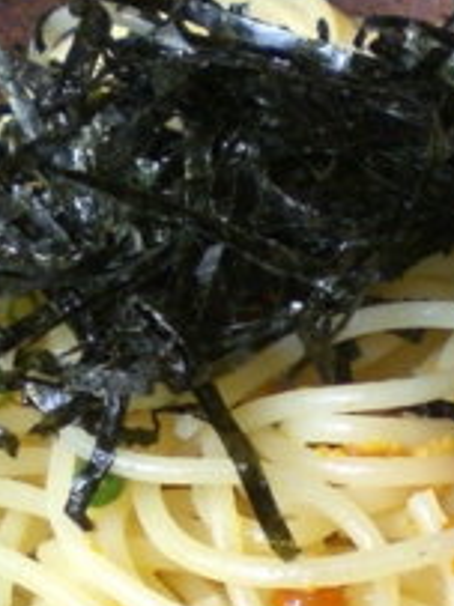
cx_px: 200
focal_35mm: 150
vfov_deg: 13.2
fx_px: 2626
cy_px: 361
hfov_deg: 9.9
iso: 100
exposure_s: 1/125
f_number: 3.1
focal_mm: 6.3
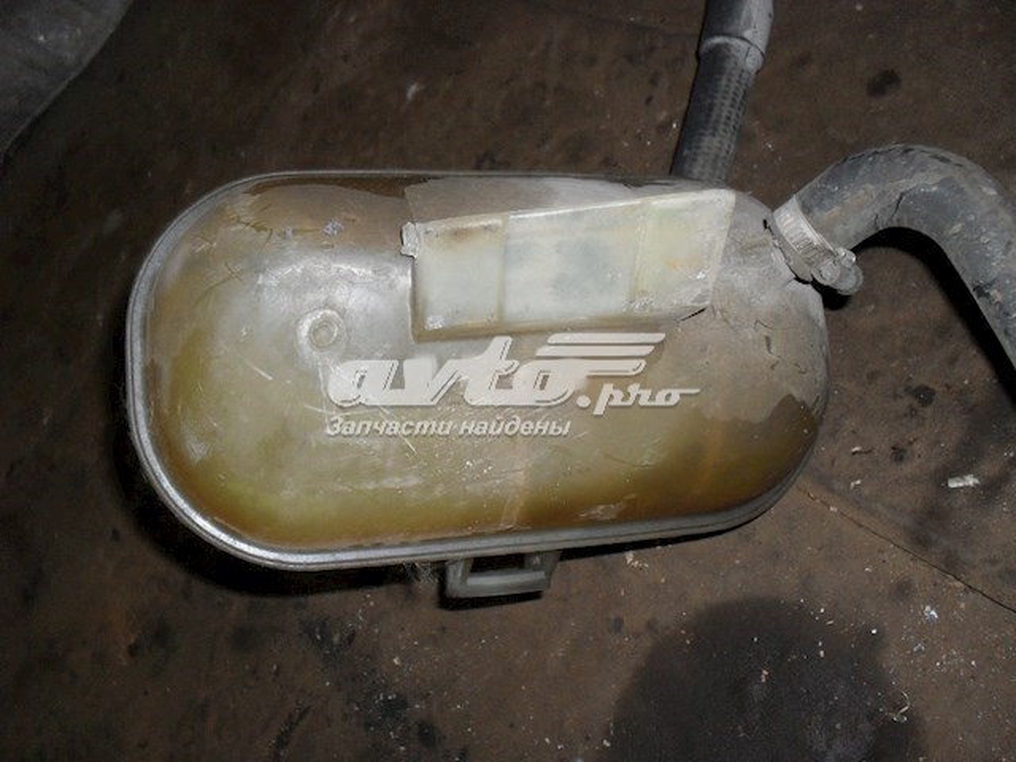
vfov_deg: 40.7
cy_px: 381
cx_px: 508
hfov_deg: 52.6
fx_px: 1027
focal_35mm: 35
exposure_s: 1/45
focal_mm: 6.3
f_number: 3.2
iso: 200
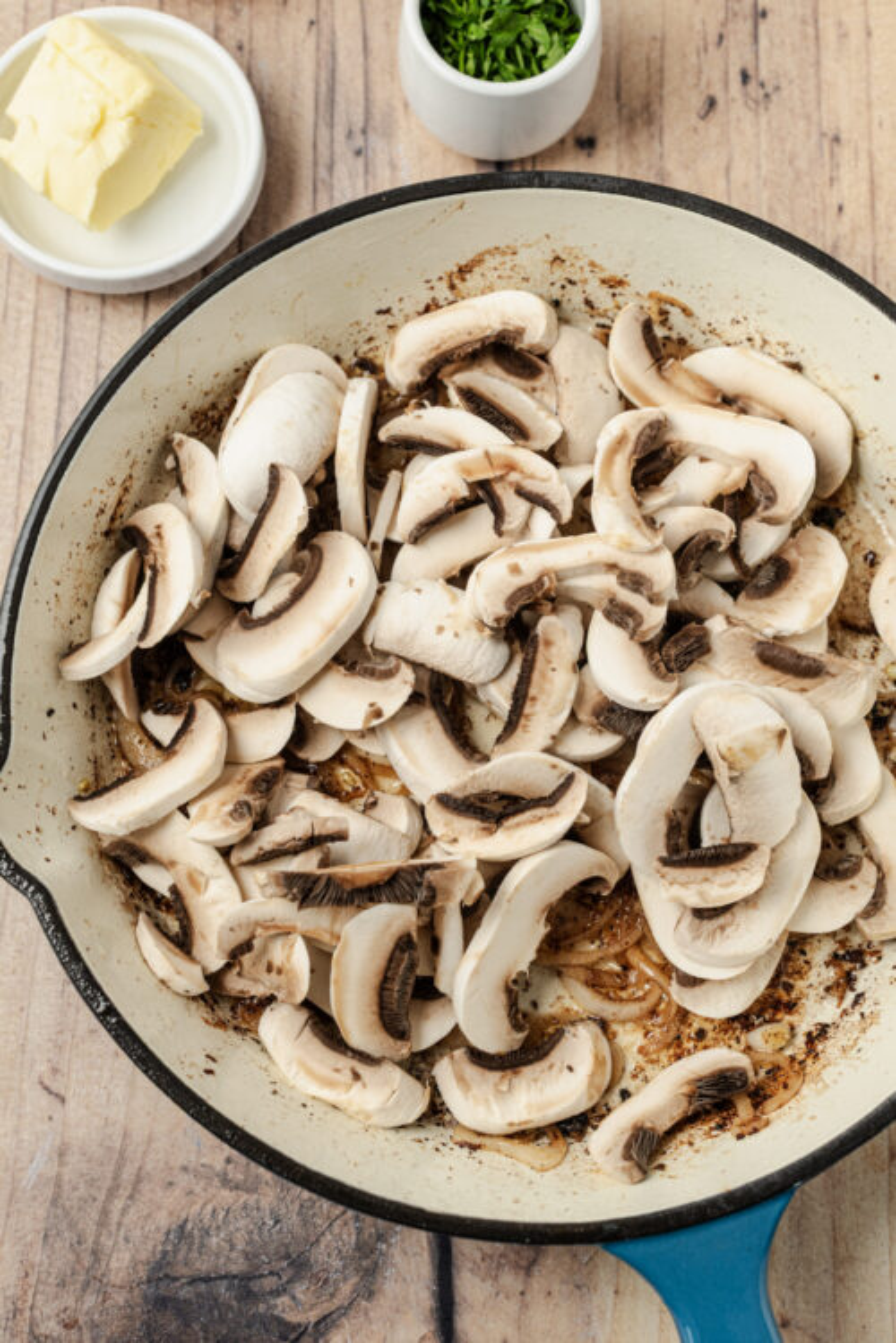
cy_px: 672
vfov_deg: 39.6
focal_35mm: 50
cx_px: 448
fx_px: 1867
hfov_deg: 27.0
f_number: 7.1
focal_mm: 50
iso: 320
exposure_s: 1/15
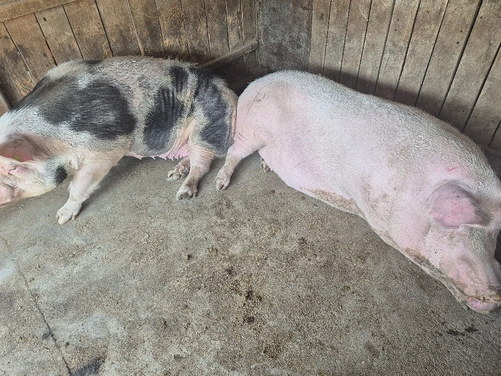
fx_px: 333
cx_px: 250
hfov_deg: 73.9
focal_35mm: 23
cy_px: 188
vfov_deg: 58.9
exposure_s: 1/182
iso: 100
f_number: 1.8
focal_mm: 5.4
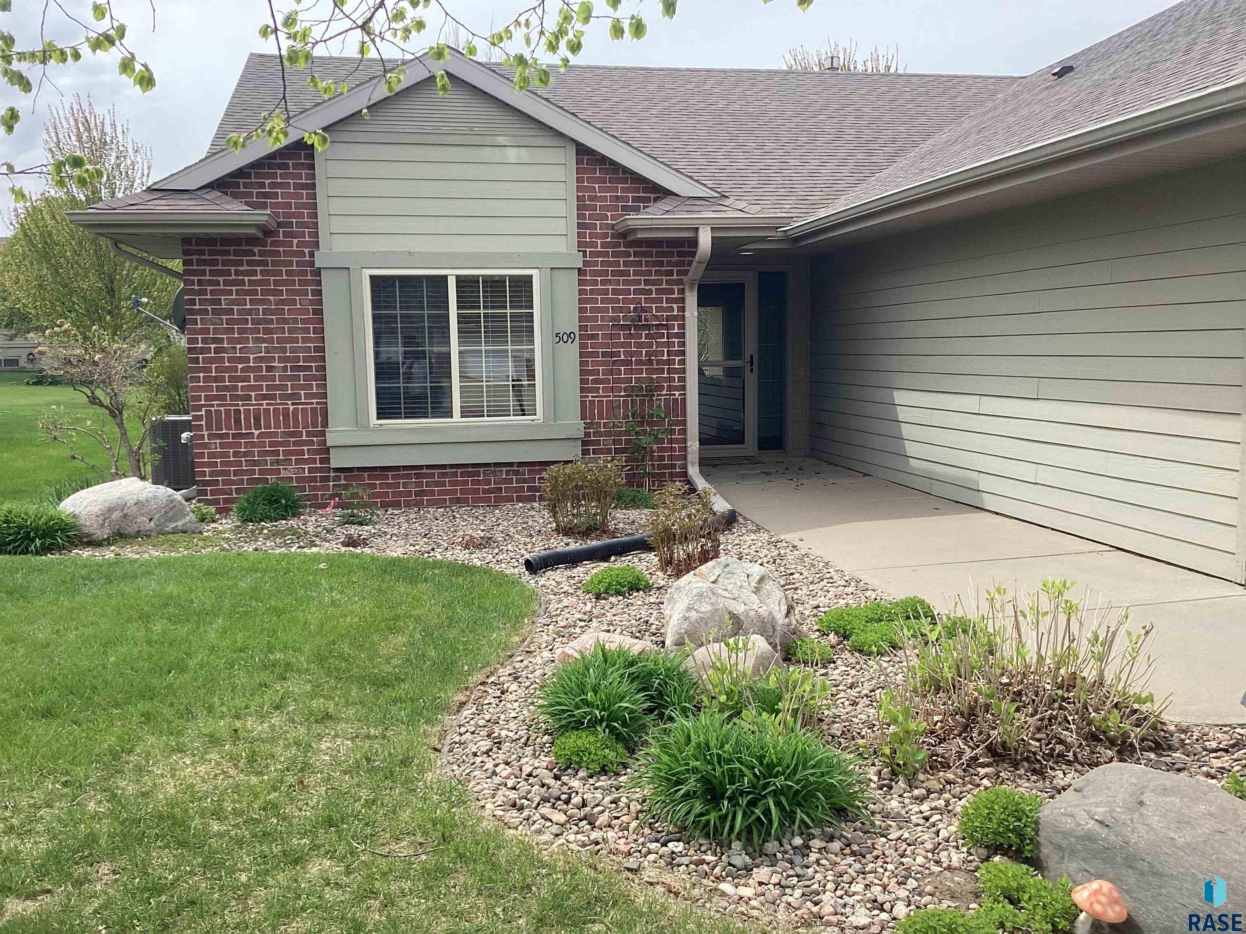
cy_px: 467
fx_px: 1116
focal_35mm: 31
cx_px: 623
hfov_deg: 58.4
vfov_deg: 45.4
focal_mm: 3.3
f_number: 2.4
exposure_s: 1/662
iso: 25
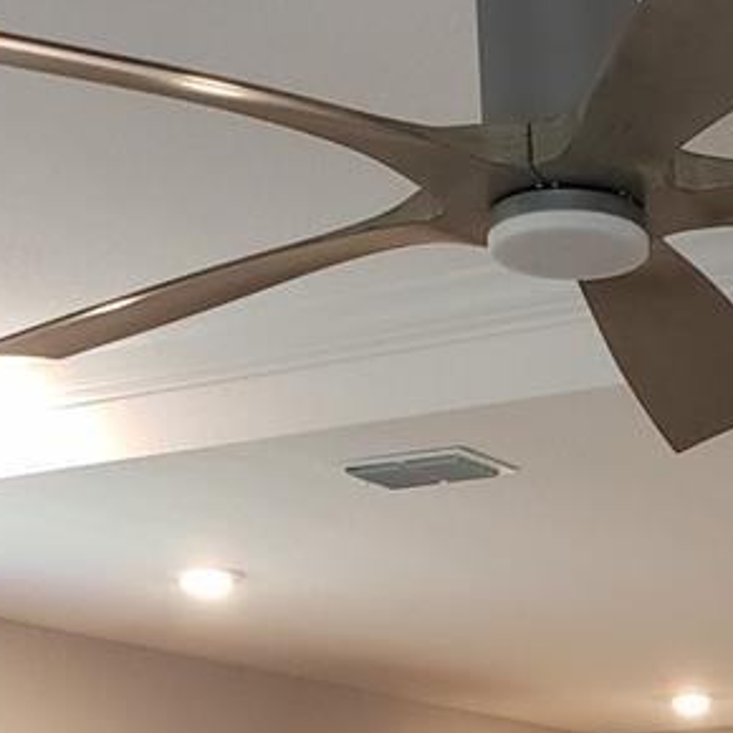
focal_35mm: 95
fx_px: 2276
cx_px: 900
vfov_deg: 15.3
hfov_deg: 17.4
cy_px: 1388
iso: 320
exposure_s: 1/60
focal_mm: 4.3
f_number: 2.4
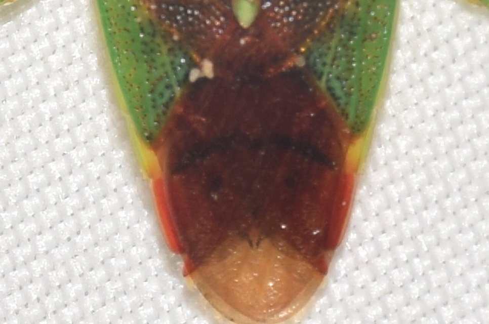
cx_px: 244
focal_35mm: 210
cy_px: 162
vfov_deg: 6.5
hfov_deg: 9.8
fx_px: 2847
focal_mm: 140
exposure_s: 1/160
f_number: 13
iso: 100
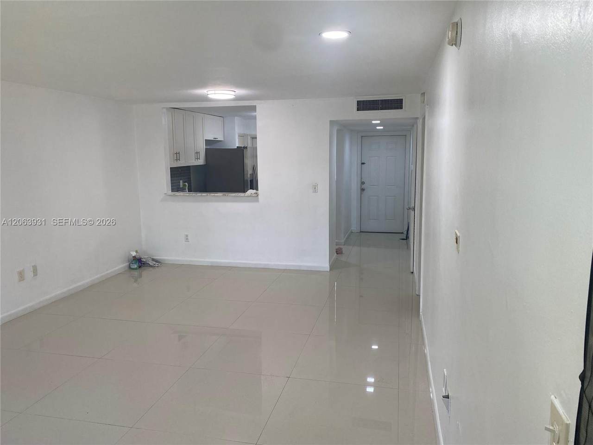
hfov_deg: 67.3
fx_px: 445
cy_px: 222
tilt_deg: -8.9
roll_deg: +0.2
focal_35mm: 26
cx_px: 296
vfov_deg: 53.1
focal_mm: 4.25
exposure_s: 1/120
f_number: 1.8
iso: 100
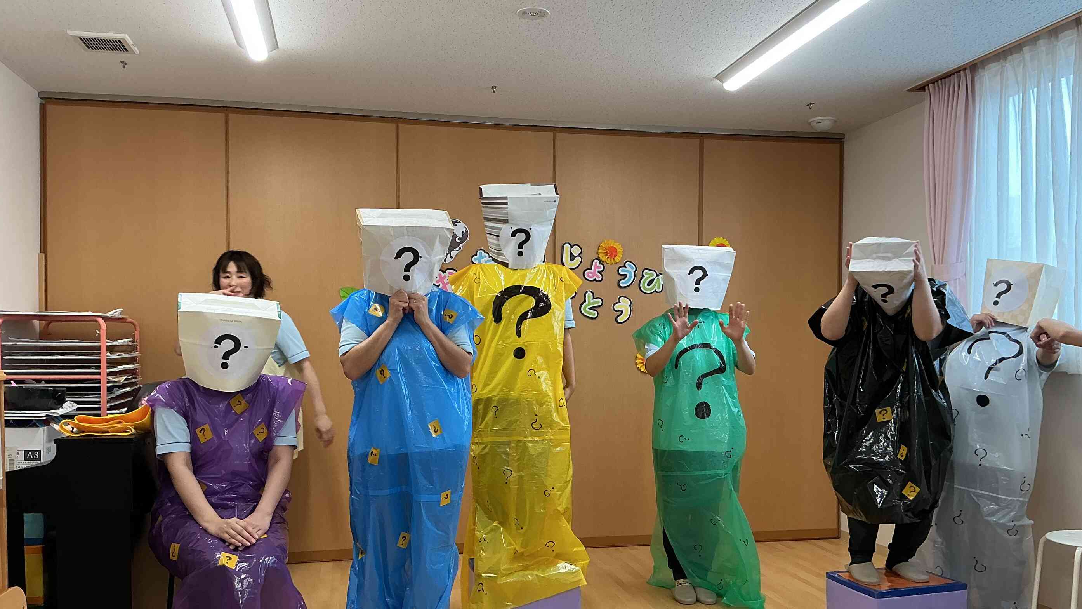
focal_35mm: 32
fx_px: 918
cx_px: 545
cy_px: 373
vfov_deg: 36.5
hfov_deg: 61.0
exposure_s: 1/60
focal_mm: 3
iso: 40
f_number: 1.8
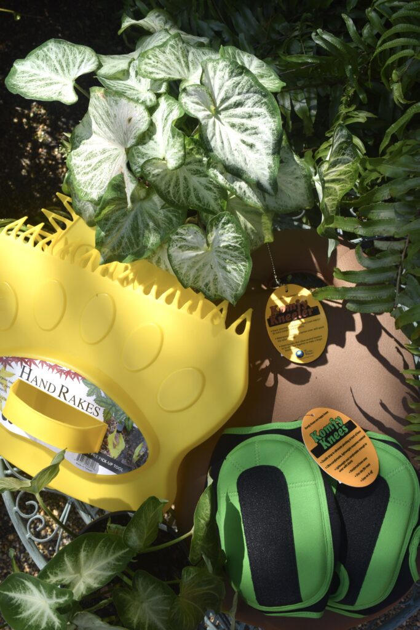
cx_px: 210
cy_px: 315
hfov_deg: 40.0
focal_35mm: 33
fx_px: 577
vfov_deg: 57.2
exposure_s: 1/250
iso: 200
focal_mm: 22
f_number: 8
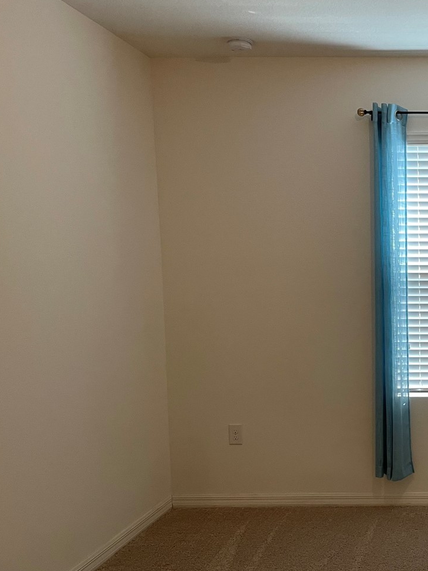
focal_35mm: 43
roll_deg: +0.2
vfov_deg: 43.6
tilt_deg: -5.1
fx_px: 708
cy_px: 347
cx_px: 446
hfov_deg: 30.7
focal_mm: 4.2
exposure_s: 1/60
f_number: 1.6
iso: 200
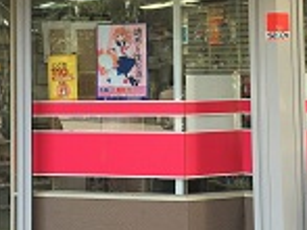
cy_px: 25
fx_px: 842
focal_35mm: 95
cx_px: 117
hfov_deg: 20.6
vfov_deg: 15.4
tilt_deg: +5.4
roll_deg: +0.2
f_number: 2.2
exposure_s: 1/120
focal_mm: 4.15
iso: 25
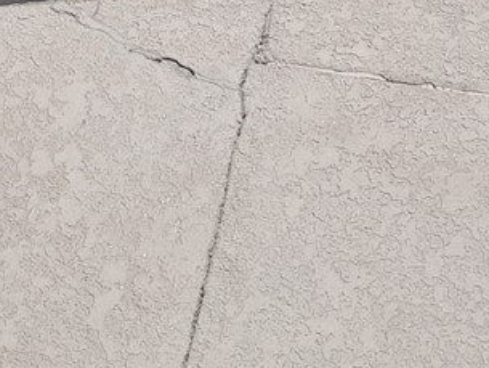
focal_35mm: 131
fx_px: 1851
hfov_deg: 14.7
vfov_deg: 9.7
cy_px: -595
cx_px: -24
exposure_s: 1/2273
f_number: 1.8
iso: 25
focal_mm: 4.69
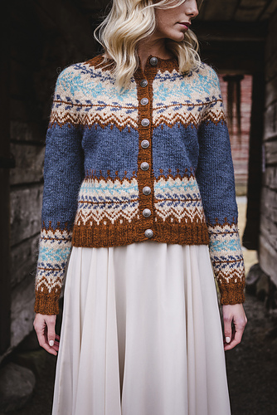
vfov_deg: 39.6
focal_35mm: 50
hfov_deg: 27.0
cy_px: 208
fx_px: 576
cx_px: 138
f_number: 5
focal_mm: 50
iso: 500
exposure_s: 1/500
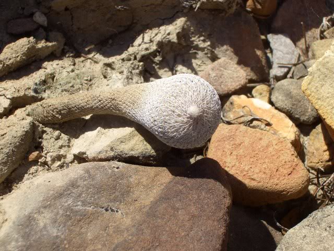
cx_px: 167
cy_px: 126
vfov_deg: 19.9
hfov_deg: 26.3
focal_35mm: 74
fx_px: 714
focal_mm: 12.2
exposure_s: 1/250
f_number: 6.2
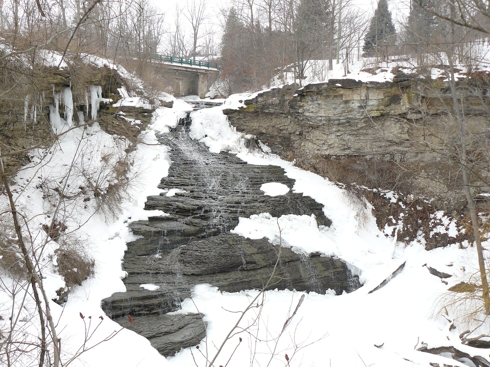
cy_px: 184
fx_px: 552
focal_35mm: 39
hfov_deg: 47.9
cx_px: 245
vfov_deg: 36.8
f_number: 4
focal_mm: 6.4
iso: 100
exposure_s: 1/200
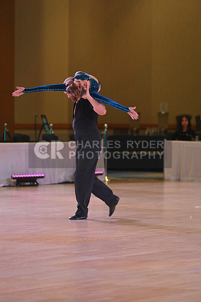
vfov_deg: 10.3
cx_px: 100
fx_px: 1674
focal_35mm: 200
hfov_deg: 6.9
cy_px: 151
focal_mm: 200
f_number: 5
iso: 3200
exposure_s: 1/400
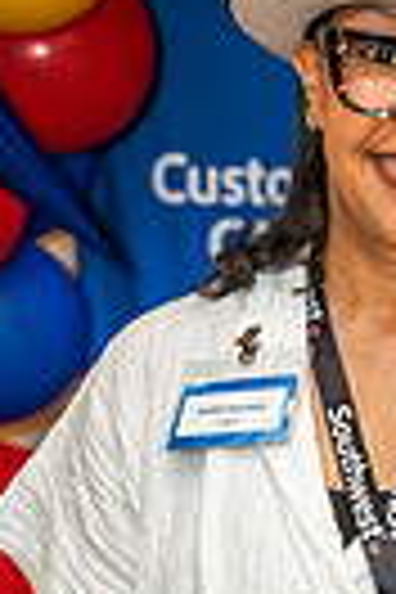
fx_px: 2871
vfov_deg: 11.7
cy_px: 554
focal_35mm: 174
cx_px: 495
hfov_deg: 7.8
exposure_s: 1/160
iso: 1250
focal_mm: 51
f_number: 4
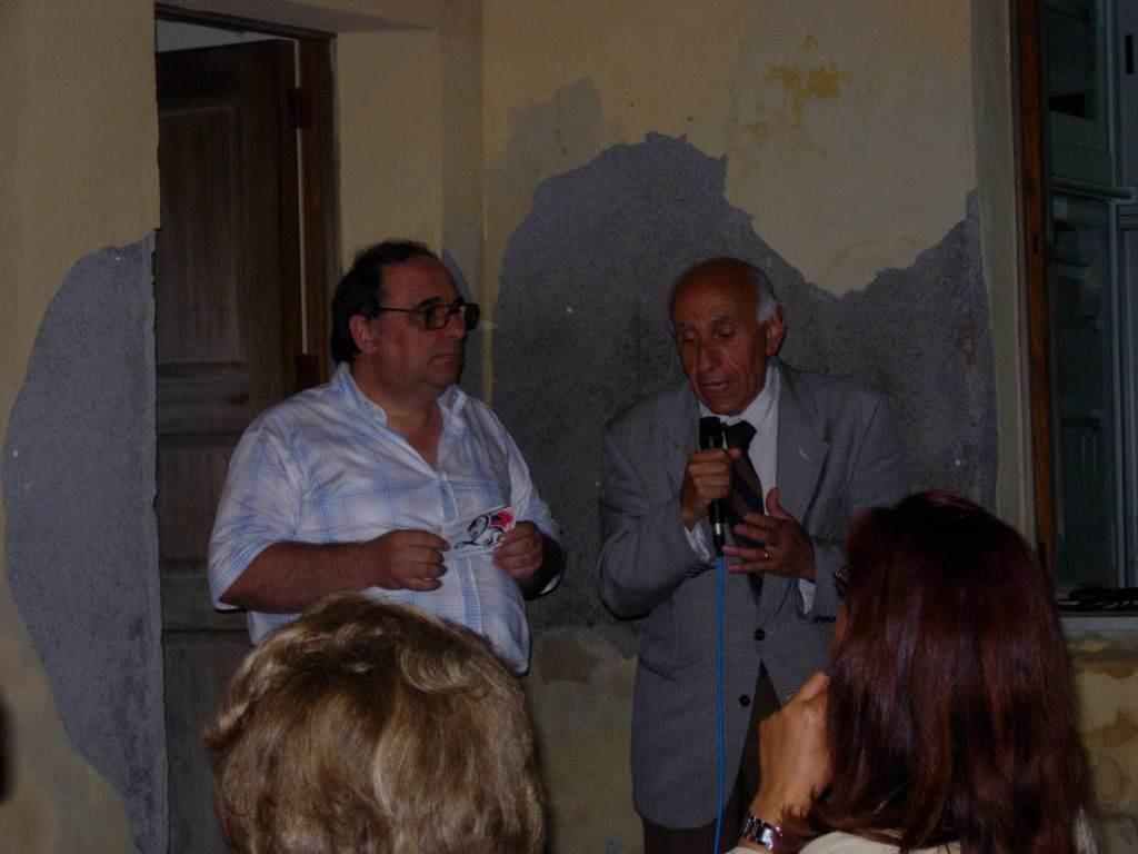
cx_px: 569
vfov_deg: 13.1
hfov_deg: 17.4
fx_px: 3715
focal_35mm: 113
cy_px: 427
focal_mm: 23.4
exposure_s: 1/161
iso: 200
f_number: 4.9
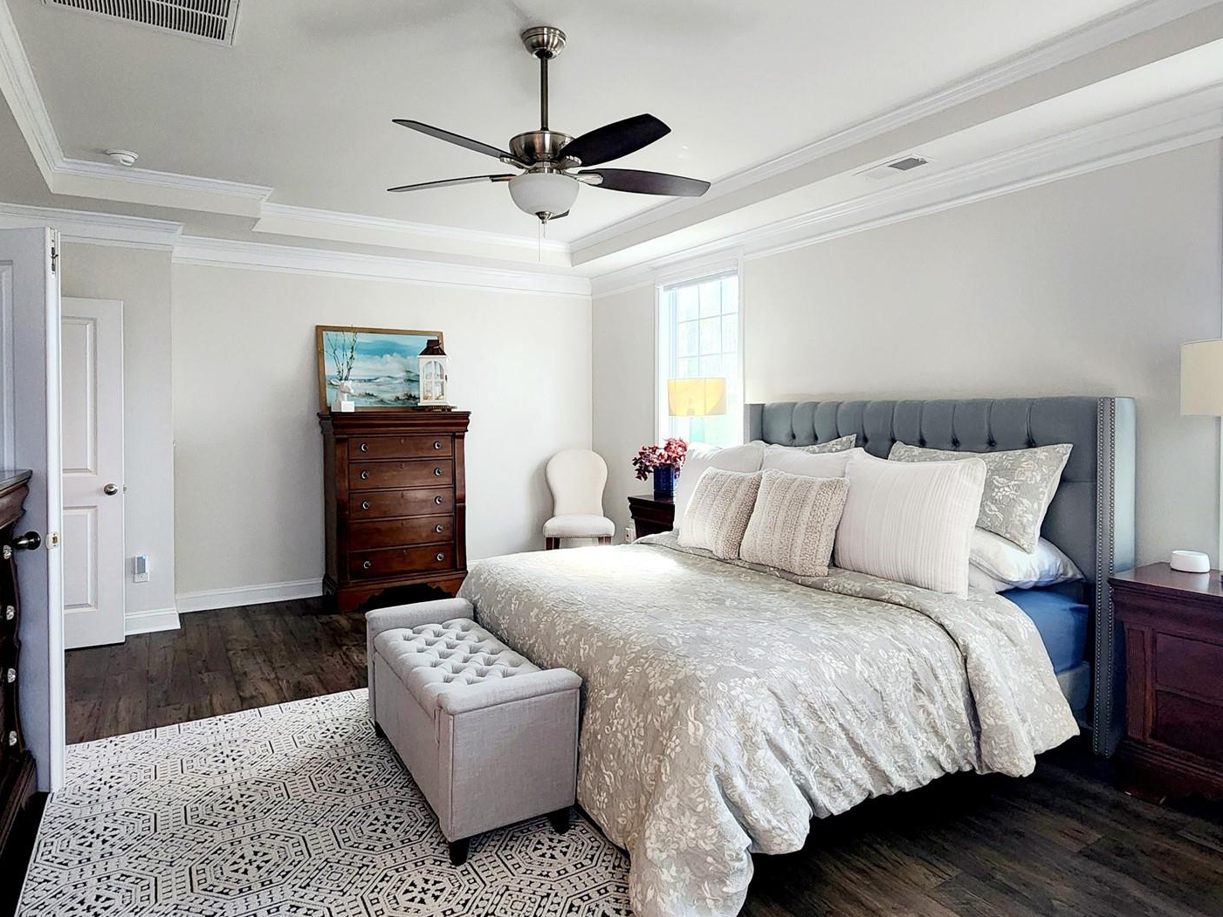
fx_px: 671
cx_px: 599
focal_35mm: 19
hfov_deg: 84.6
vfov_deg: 68.6
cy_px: 435
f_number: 2.2
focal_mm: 2.2
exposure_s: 1/60.2
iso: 250
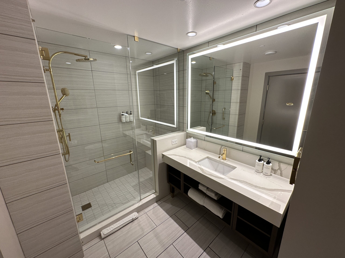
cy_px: 129
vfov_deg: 85.7
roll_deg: -0.2
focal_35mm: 14
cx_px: 172
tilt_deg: -14.3
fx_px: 140
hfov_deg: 102.1
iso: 100
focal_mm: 2.22
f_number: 2.2
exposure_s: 1/120
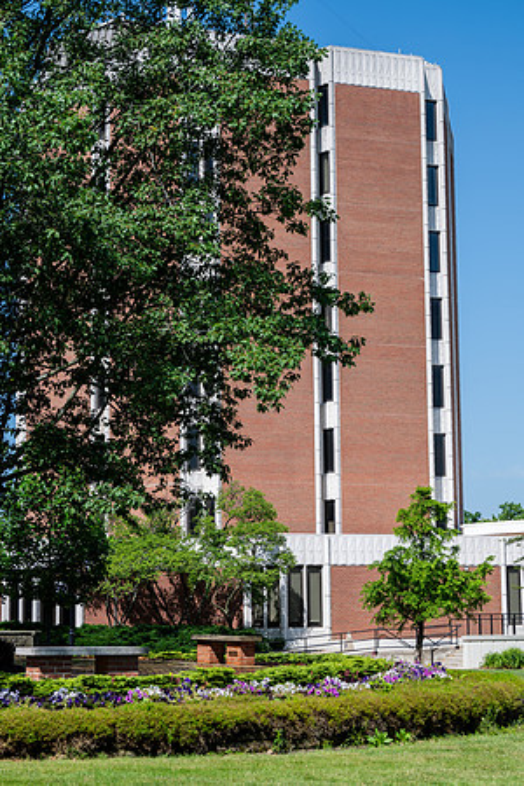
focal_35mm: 70
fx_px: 1528
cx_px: 262
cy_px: 393
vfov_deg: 28.8
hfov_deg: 19.5
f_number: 6.3
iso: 125
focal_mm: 70
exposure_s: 1/500
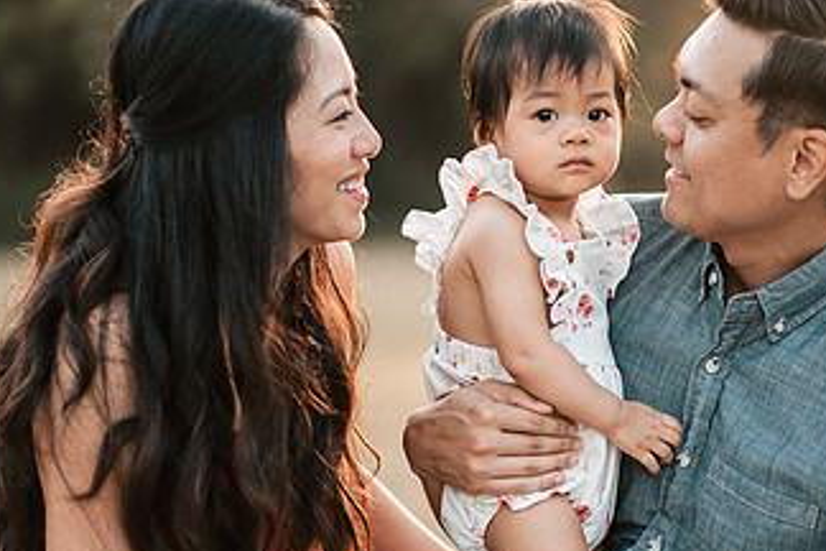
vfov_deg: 9.0
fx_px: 3487
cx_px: 502
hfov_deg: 13.5
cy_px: 328
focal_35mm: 152
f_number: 1.8
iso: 80
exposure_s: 1/250
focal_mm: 85
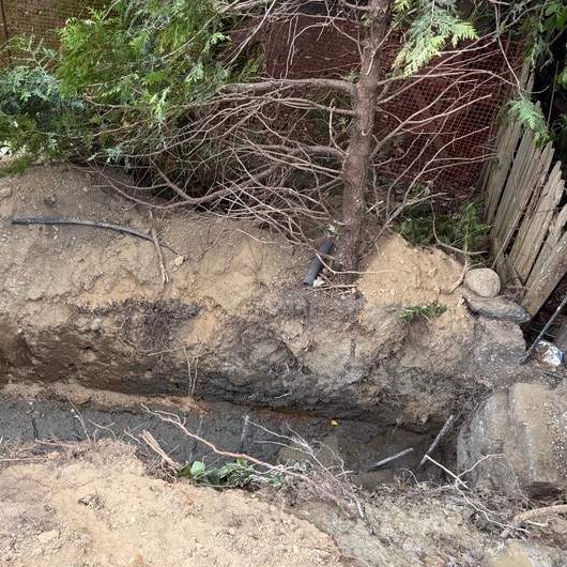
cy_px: 393
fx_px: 760
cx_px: 95
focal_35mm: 41
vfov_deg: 40.3
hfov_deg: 39.0
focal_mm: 6.76
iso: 80
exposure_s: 1/356
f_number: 1.78
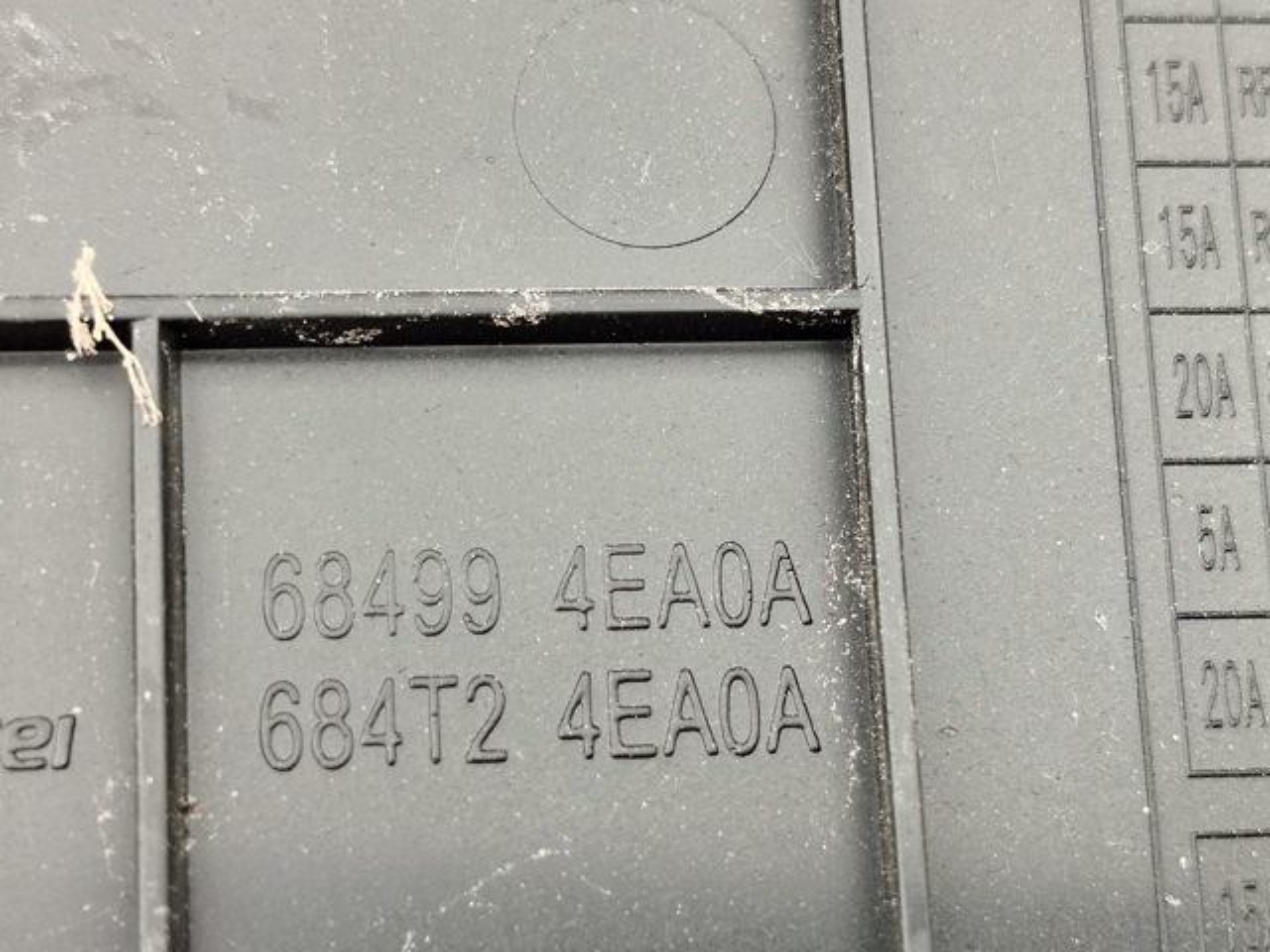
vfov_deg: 20.4
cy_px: 476
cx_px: 635
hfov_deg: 27.0
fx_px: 2642
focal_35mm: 72
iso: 80
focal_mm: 5.31
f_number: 1.7
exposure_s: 1/50
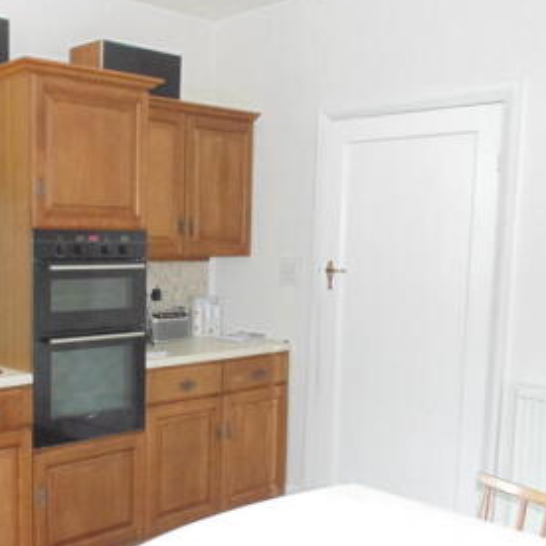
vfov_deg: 40.8
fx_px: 732
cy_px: 325
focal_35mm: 41
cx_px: 96
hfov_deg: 39.1
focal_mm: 4
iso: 400
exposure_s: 1/20
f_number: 3.1
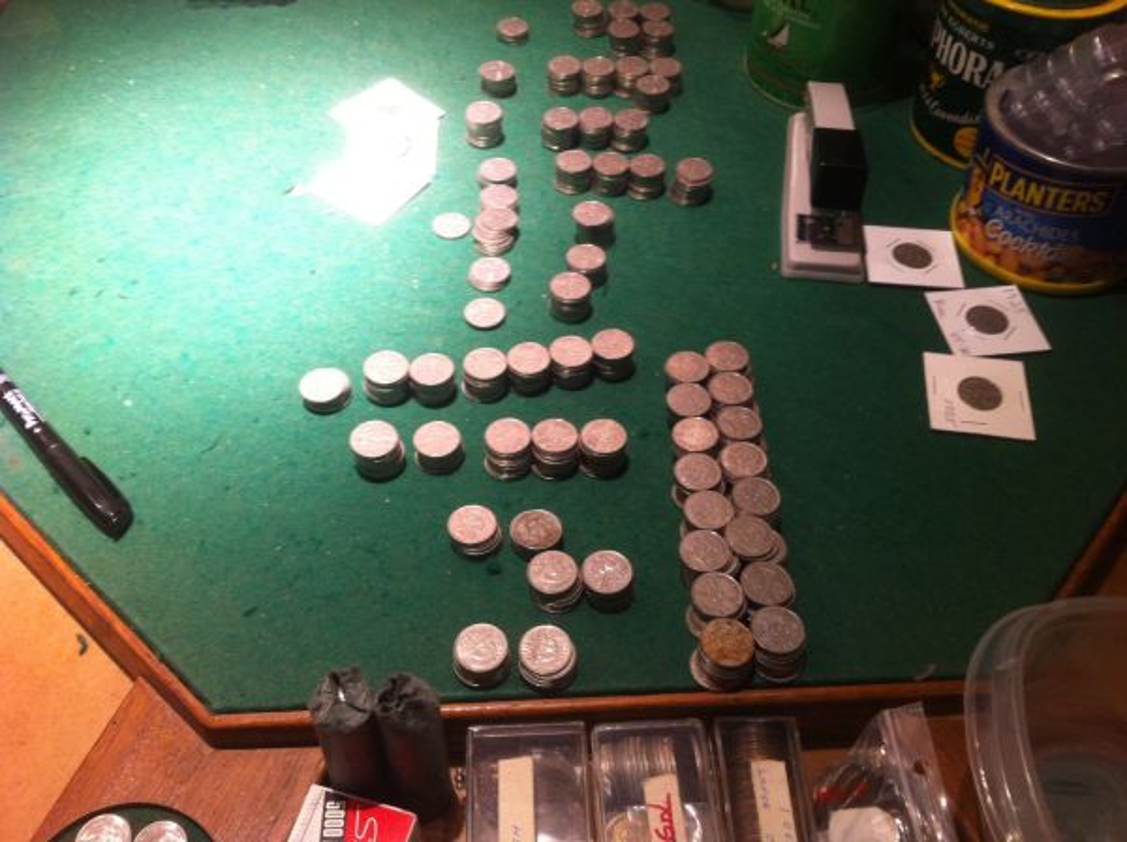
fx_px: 1138
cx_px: 564
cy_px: 421
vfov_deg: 40.6
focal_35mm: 35
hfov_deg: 52.7
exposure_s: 1/15
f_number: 2.8
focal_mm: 3.85
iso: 160
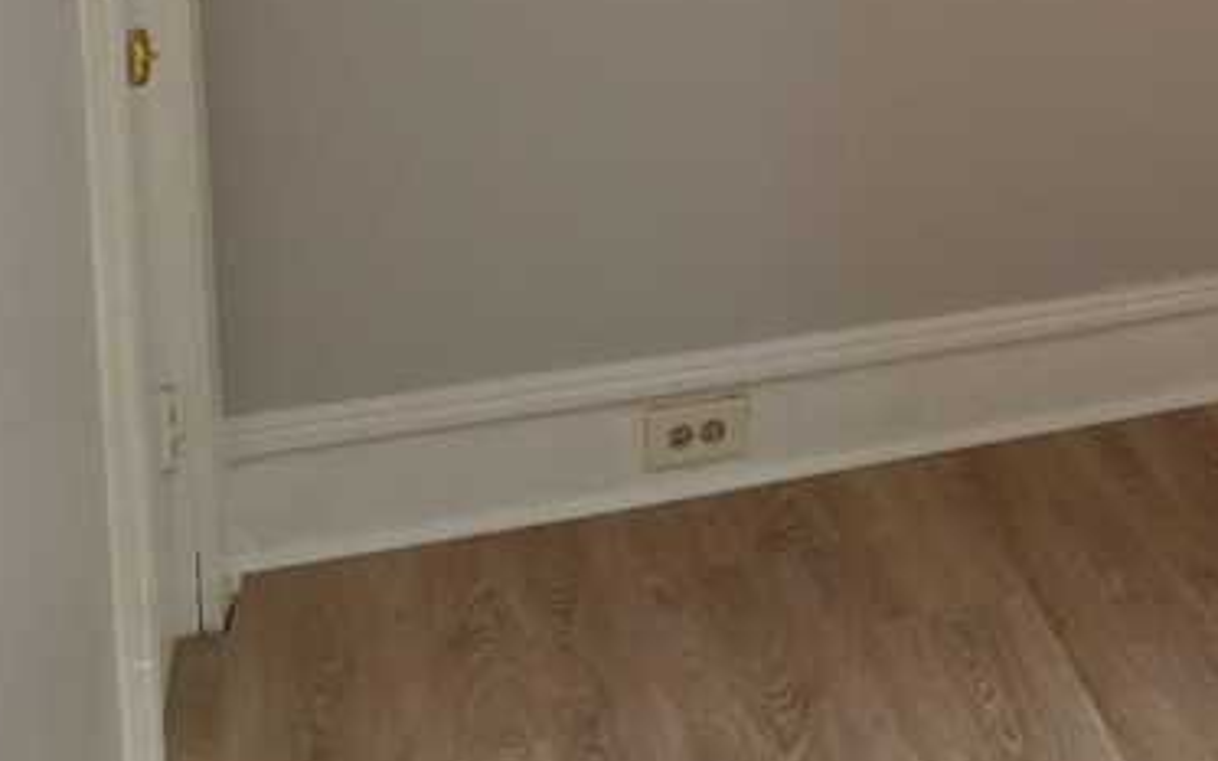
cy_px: -232
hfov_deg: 25.8
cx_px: 1623
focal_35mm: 67
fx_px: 2224
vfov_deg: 18.1
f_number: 1.8
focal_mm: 5.54
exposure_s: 1/120
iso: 25
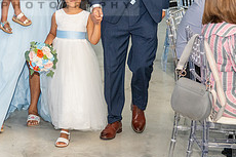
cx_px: 52
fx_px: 629
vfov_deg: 14.0
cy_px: -9
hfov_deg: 21.0
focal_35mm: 96
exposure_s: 1/160
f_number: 3.2
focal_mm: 38
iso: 1000
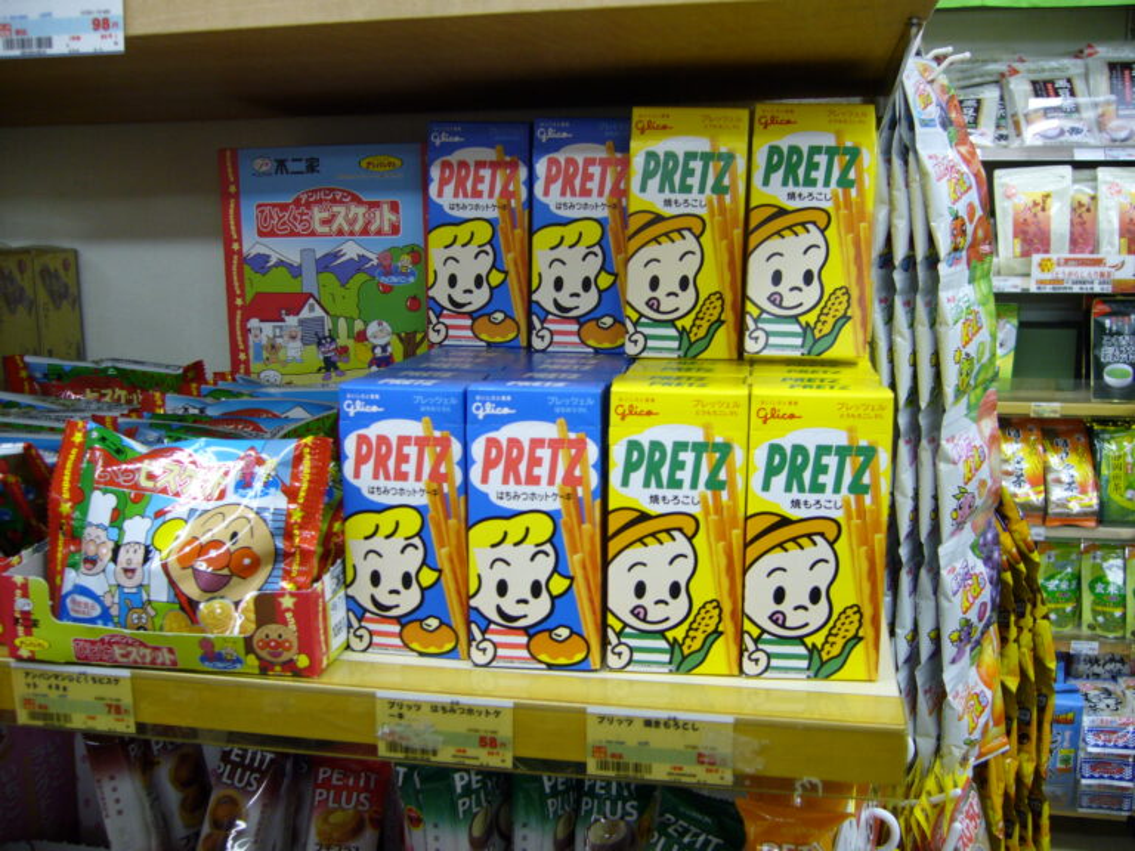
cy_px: 426
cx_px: 568
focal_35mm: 35
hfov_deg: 52.6
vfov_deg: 40.7
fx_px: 1148
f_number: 2.8
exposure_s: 1/20
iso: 100
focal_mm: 5.8
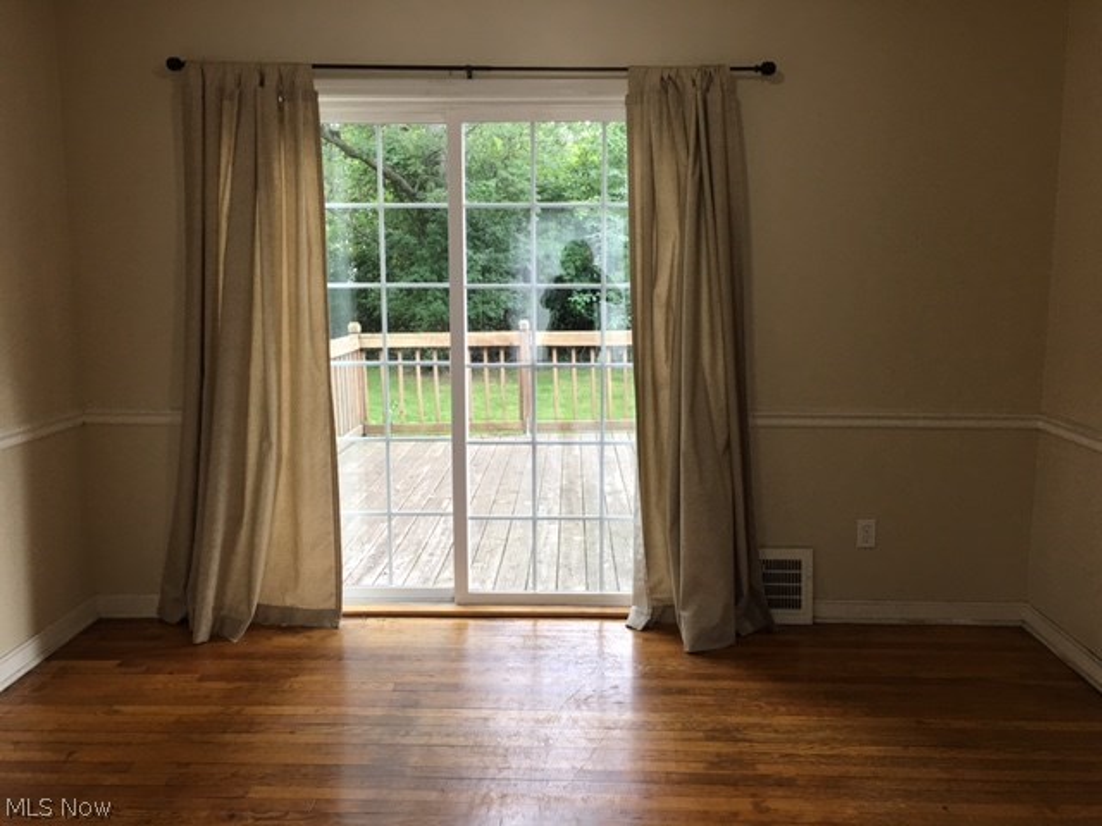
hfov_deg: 61.7
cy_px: 413
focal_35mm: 29
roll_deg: +0.1
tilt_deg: -7.9
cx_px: 551
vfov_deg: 48.2
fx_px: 923
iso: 25
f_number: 2.2
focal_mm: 4.15
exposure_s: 1/30
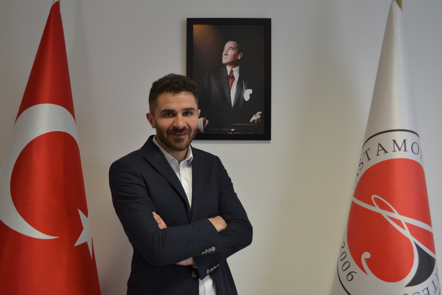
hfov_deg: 57.2
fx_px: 405
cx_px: 221
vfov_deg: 40.0
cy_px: 148
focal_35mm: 33
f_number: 4
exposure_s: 1/30
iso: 280
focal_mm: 22
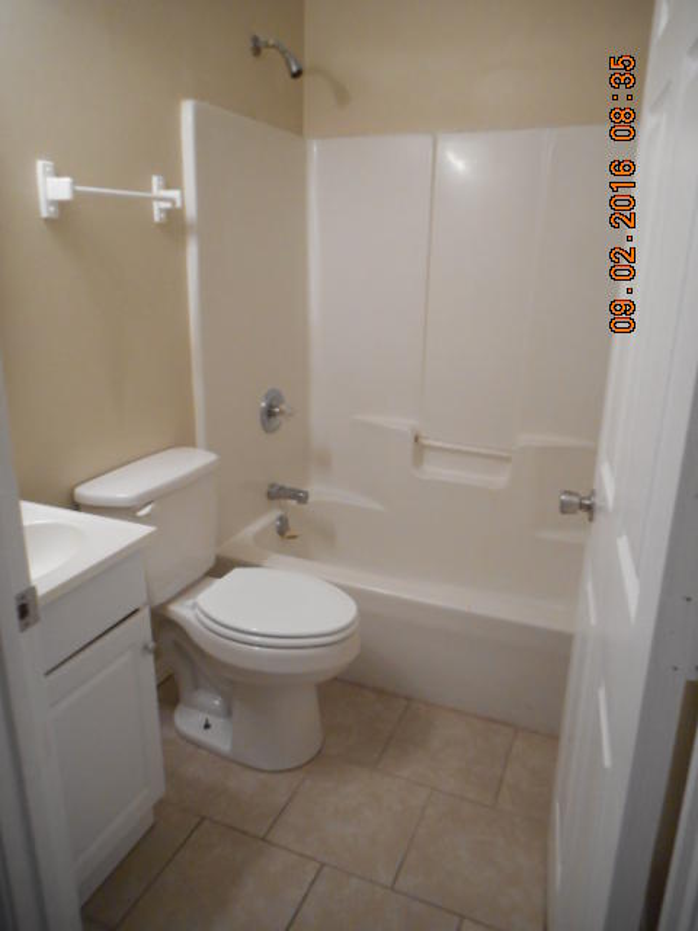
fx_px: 672
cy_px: 466
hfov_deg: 54.9
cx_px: 349
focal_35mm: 25
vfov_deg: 69.4
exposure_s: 1/30
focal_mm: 4.5
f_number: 3.7
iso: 280
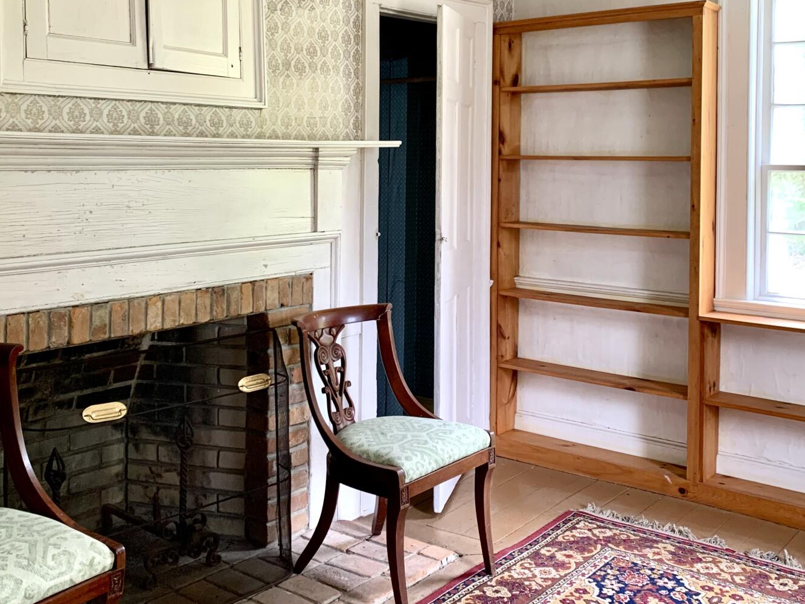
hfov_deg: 47.8
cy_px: 182
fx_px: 907
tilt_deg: -0.1
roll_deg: -0.3
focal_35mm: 39
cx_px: 362
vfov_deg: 36.3
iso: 100
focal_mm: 4.25
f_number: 1.8
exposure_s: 1/60
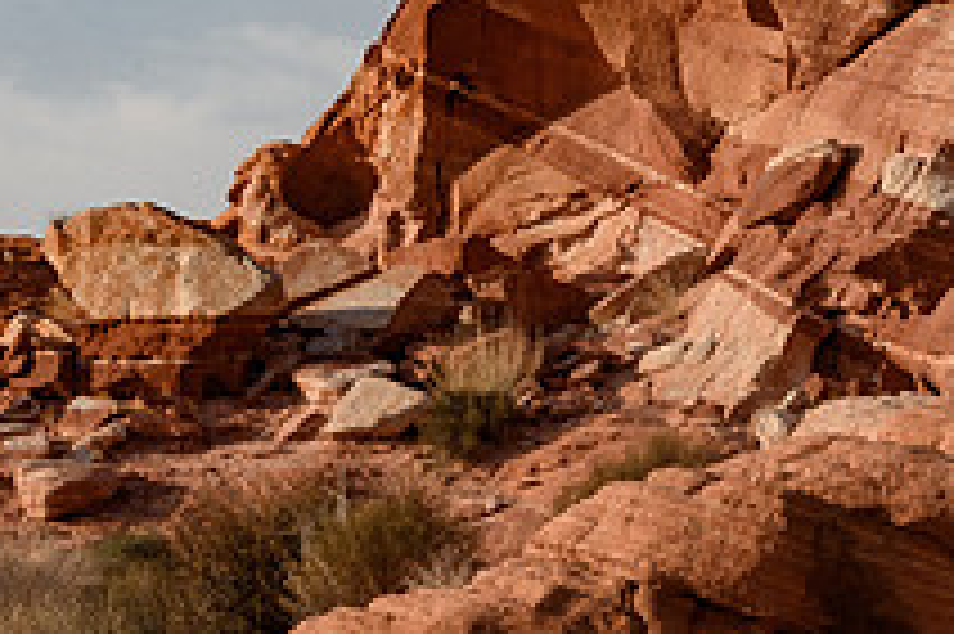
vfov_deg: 5.7
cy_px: -7
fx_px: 6302
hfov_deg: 8.6
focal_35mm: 238
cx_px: 958
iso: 400
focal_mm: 58
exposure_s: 1/160
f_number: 22
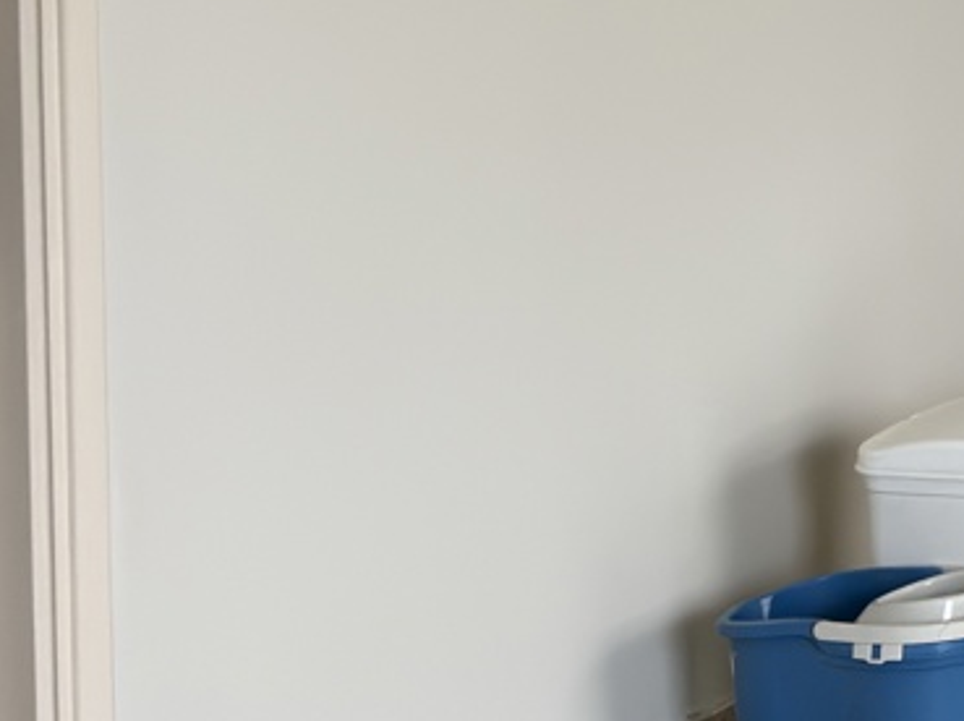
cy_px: -261
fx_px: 3478
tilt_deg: -2.8
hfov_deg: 13.2
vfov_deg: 11.5
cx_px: 2046
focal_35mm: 125
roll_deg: -0.1
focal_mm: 6.76
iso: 125
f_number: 1.78
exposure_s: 1/61
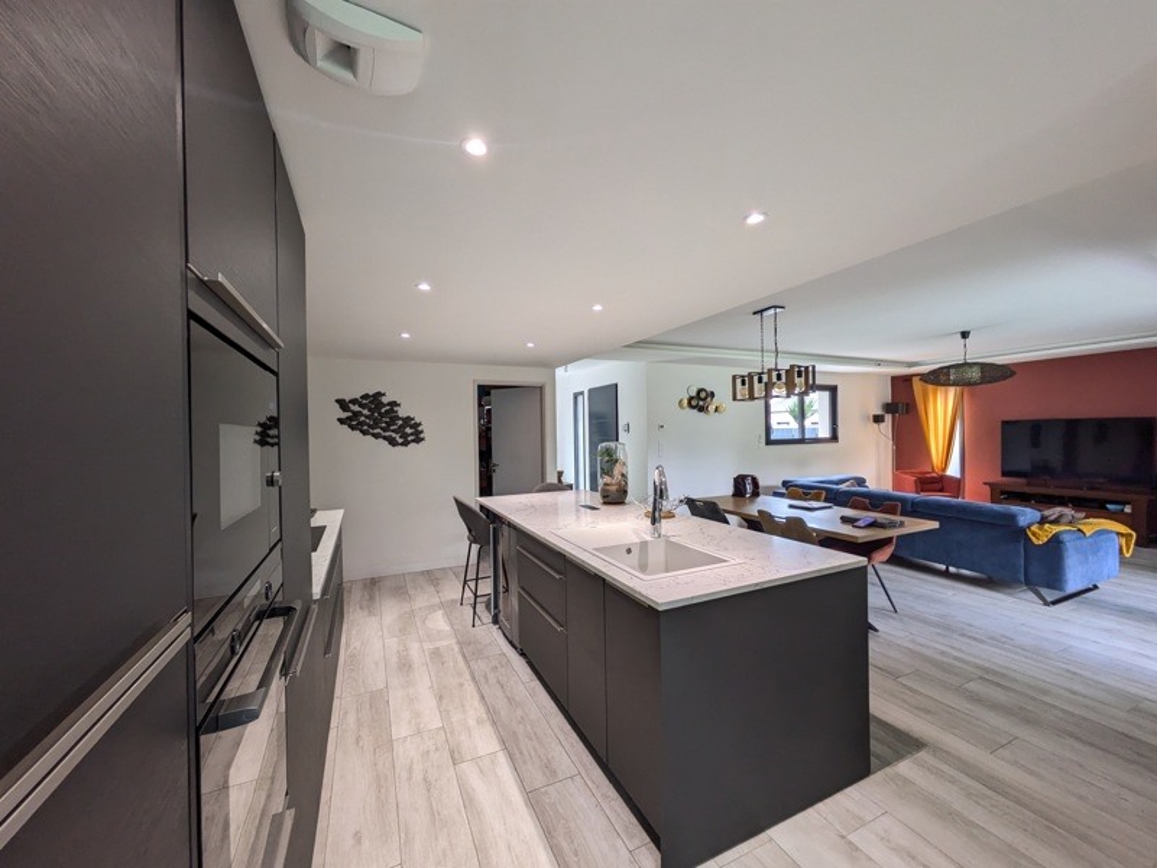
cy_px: 434
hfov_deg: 102.1
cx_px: 578
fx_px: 468
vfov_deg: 85.7
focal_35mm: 14
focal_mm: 1.83
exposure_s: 1/100
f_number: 2.2
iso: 96
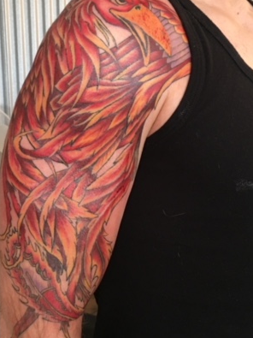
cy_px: 169
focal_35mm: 47
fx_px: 458
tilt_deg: -12.1
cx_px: 119
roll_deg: -0.5
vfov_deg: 40.4
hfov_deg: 30.9
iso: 160
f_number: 2.2
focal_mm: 4.15
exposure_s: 1/33
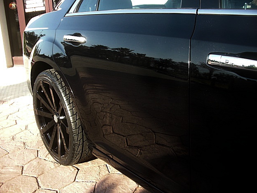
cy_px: 96
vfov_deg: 38.7
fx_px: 275
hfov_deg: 50.1
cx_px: 128
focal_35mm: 37
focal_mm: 6.3
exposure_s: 1/125
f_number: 2.8
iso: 50
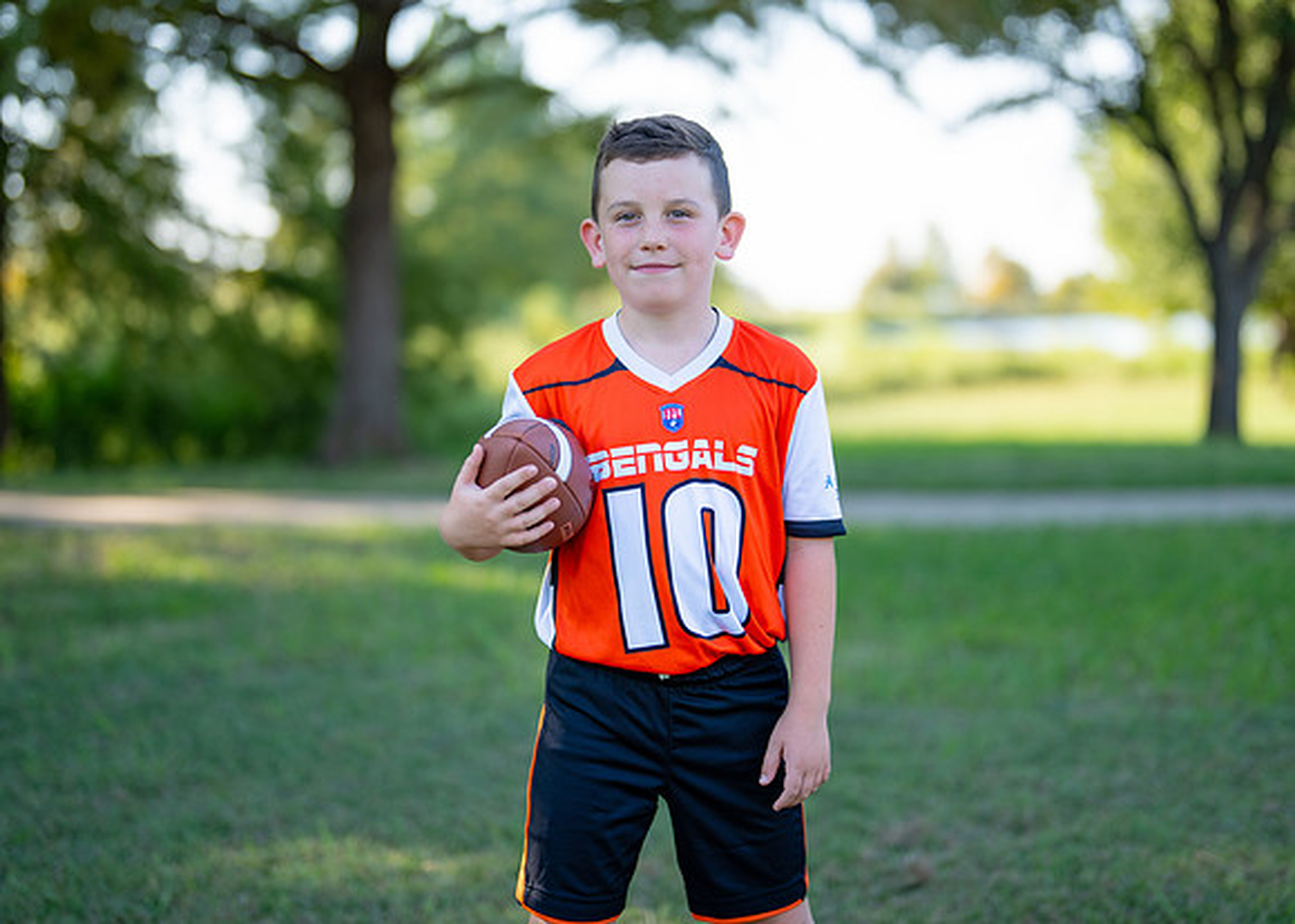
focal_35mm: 61
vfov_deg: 23.3
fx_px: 2235
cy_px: 391
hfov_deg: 32.3
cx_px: 690
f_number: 1.2
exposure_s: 1/1600
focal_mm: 50
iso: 100
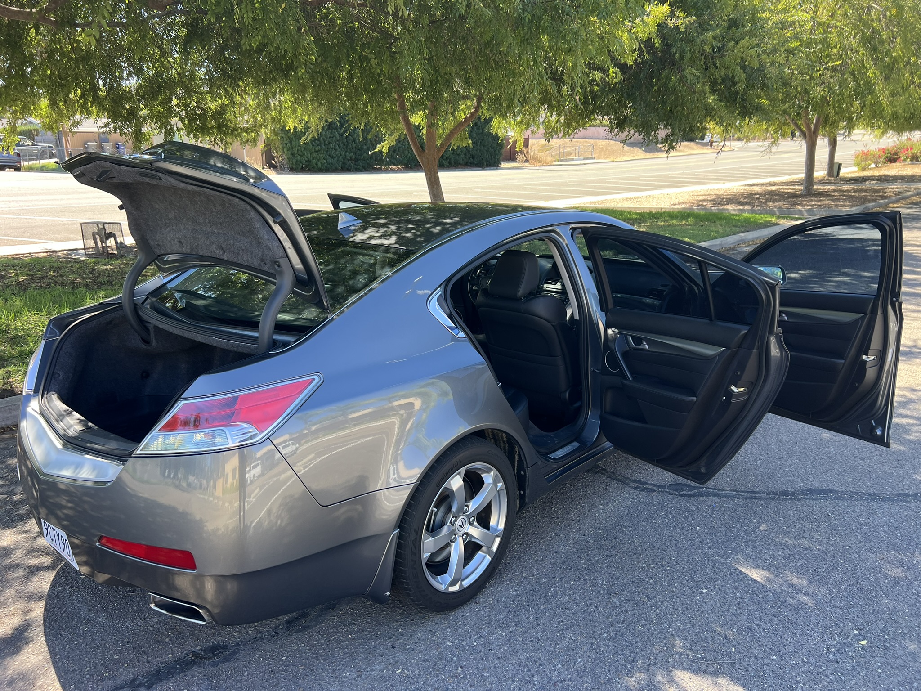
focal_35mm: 26
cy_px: 346
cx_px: 460
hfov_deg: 67.3
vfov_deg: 53.1
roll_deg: -0.6
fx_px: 692
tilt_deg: -17.9
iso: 40
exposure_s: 1/282
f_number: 1.5
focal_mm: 5.7
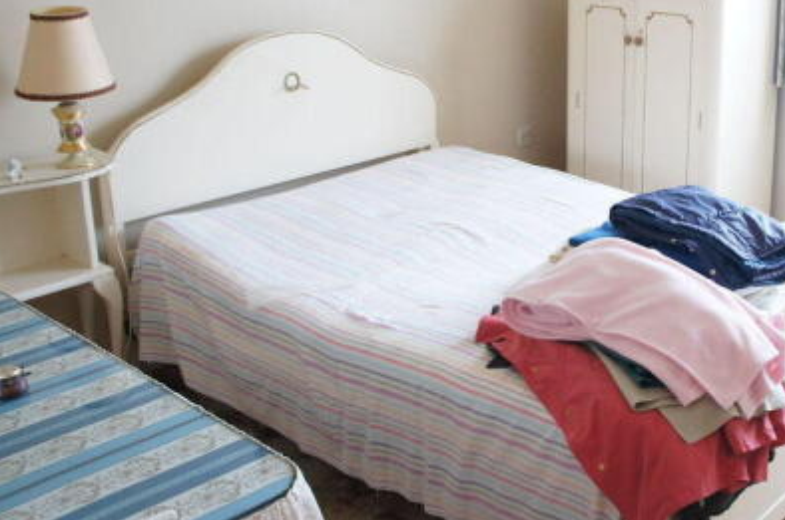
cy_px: 172
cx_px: 620
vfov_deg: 29.5
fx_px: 979
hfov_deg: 41.9
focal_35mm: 45
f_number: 3.5
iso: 1600
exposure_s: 1/40
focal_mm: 18
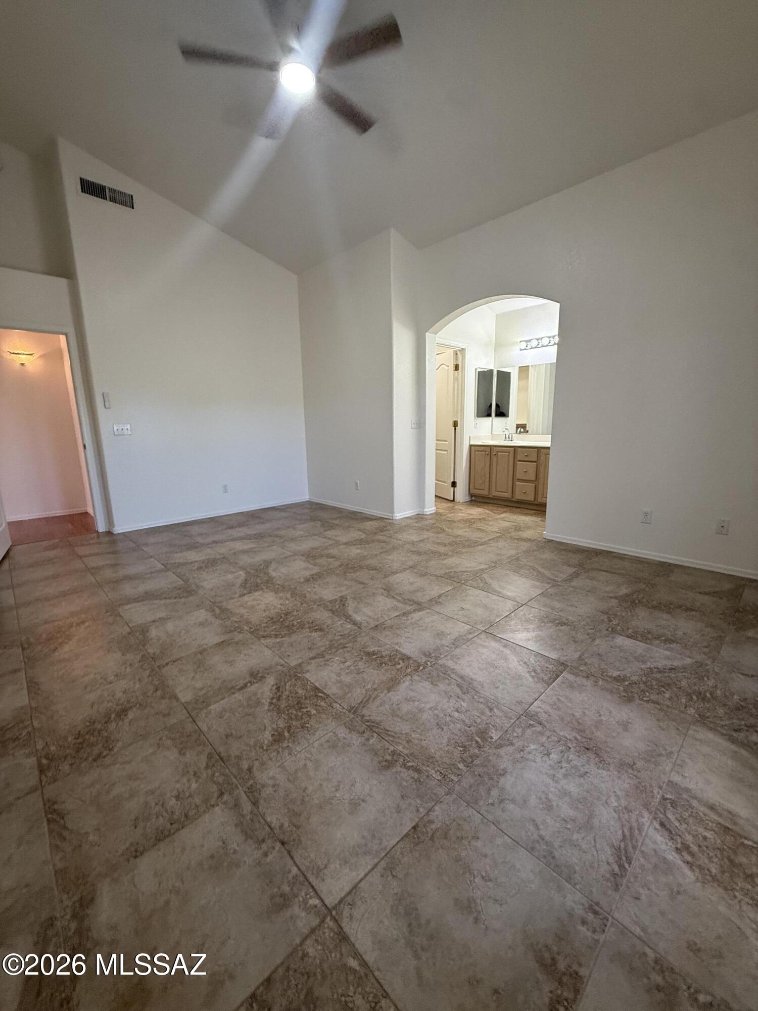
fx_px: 409
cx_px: 379
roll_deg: +0.7
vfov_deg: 102.1
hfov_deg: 85.7
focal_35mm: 14
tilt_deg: -10.4
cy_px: 506
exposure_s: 1/120
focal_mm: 2.22
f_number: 2.2
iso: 250
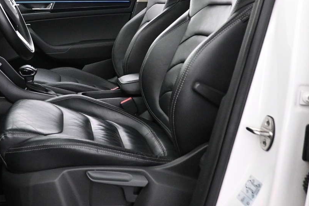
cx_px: 42
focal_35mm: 48
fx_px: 412
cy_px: 31
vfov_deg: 27.3
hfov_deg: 38.8
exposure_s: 1/60
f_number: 3.5
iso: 4000
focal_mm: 16
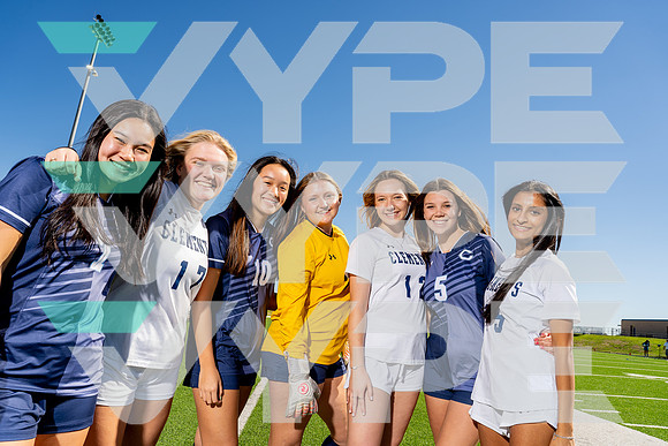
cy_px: 223
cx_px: 334
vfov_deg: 53.2
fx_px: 445
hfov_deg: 73.7
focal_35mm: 24
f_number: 8
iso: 100
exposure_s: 1/250
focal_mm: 24
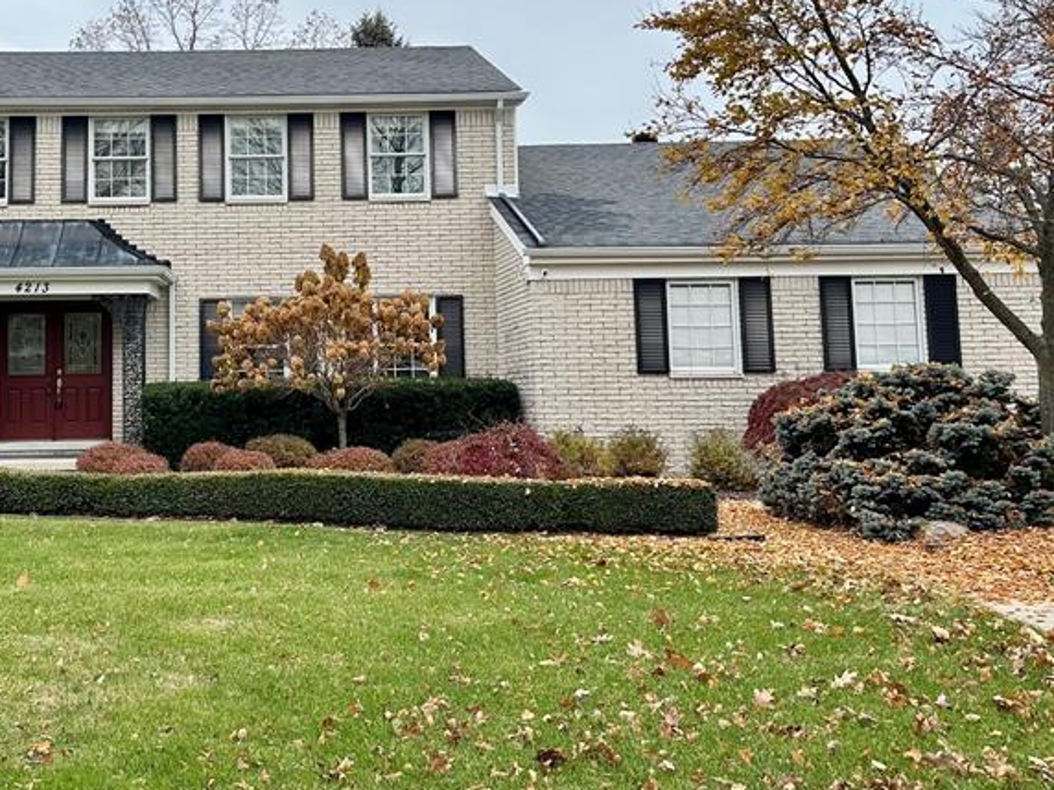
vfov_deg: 33.3
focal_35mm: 43
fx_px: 1309
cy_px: 271
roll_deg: +0.4
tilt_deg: +6.0
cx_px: 245
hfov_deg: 42.3
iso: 80
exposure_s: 1/200
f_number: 1.78
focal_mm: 6.86
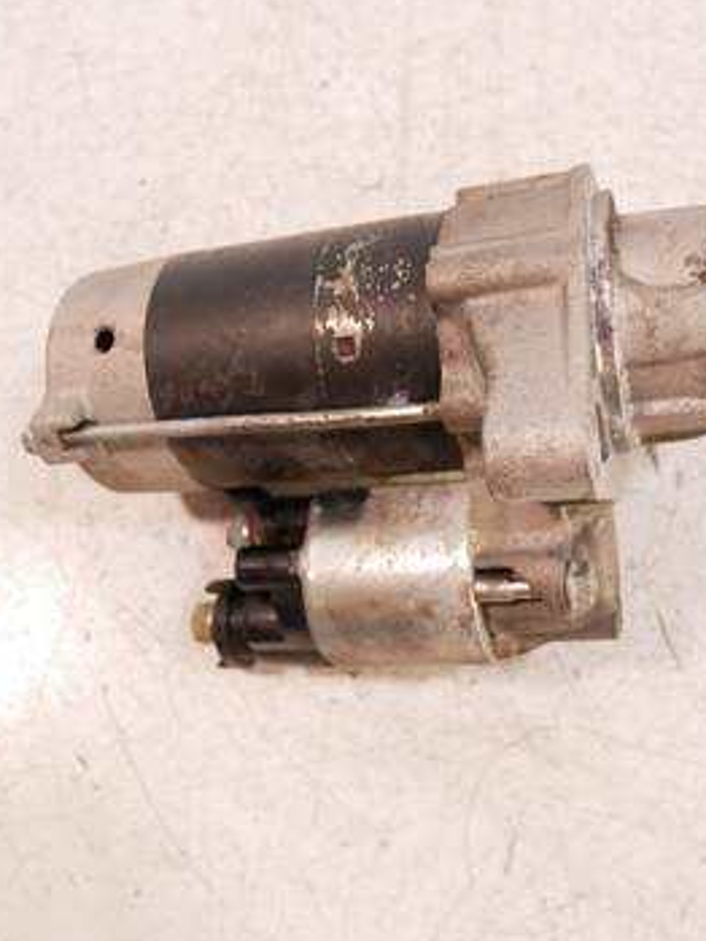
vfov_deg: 55.3
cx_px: 396
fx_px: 897
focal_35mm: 33
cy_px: 469
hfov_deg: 42.9
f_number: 3.5
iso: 1250
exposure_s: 1/125
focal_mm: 12
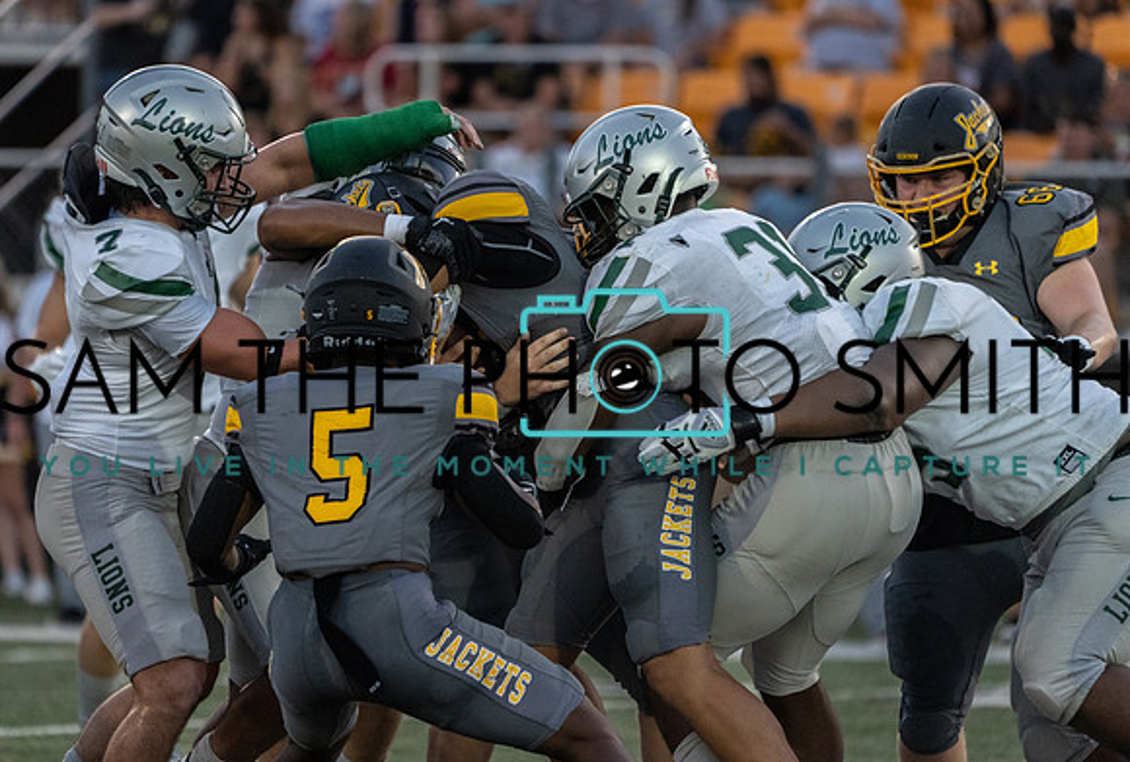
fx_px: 13325
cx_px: 530
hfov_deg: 4.9
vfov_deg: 3.3
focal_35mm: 423
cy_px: 362
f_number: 5.6
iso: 4000
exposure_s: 1/1000
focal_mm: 400
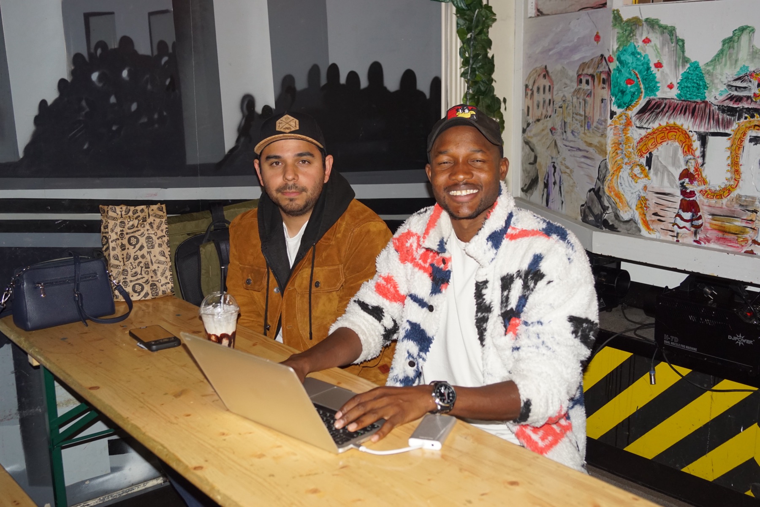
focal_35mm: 39
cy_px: 254
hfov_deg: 49.6
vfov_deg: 34.2
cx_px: 380
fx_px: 823
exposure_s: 1/60
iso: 800
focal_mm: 26
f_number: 4.5
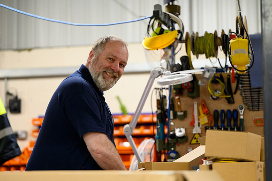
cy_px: 90
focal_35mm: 105
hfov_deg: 19.5
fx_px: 793
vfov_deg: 13.0
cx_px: 136
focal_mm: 105
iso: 1600
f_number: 2.8
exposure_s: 1/200
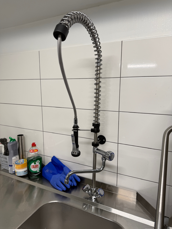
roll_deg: +0.3
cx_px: 86
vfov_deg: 71.6
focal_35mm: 24
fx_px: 159
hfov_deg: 56.8
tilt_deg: -8.6
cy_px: 114
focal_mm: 6.76
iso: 64
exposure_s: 1/121
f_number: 1.78
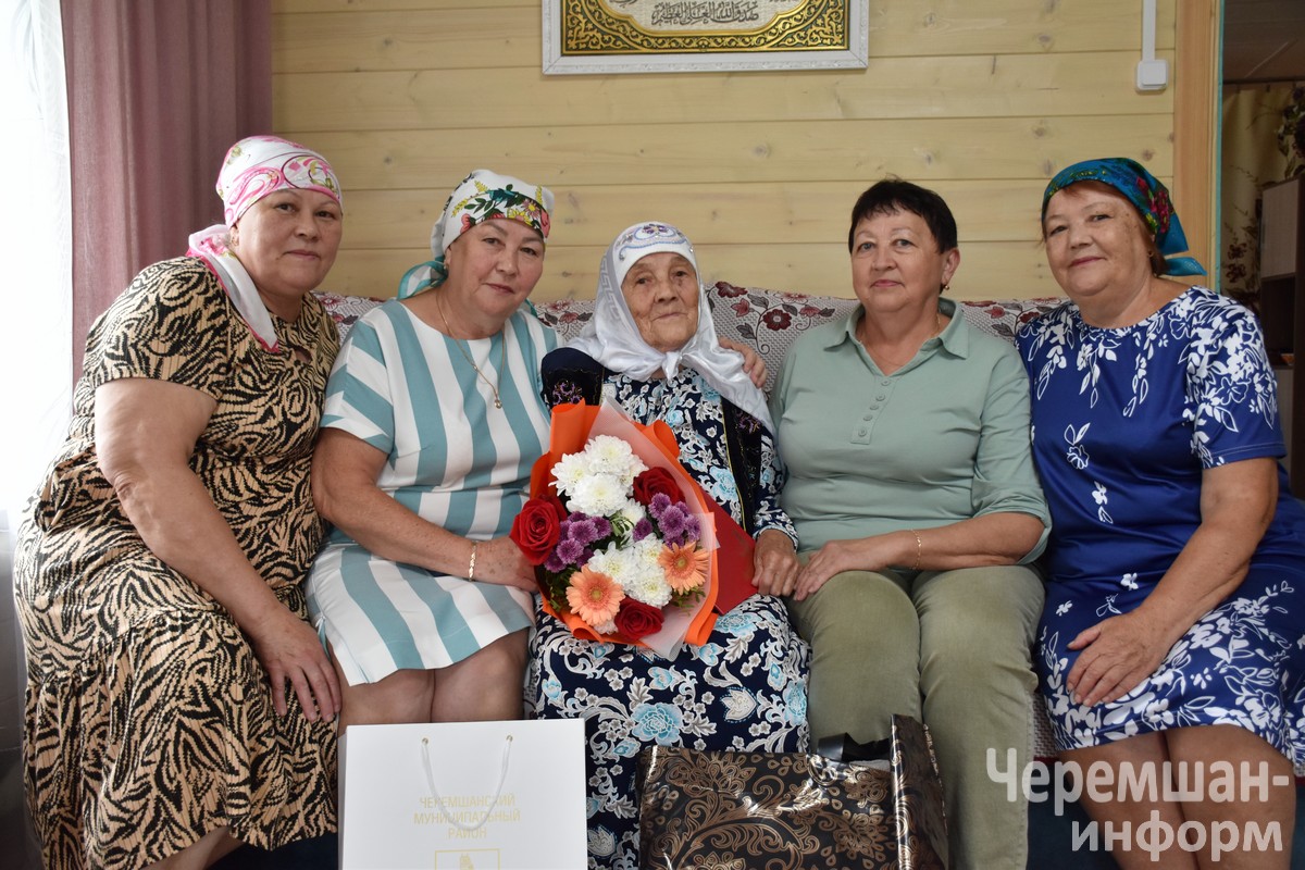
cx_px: 652
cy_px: 435
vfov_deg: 38.4
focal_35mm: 34
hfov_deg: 55.1
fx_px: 1251
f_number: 3.8
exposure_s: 1/125
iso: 800
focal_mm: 23
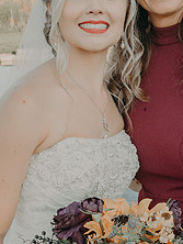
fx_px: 521
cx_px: 115
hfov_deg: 19.9
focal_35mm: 74
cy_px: 113
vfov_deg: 26.3
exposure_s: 1/100
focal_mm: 38
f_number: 18
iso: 320
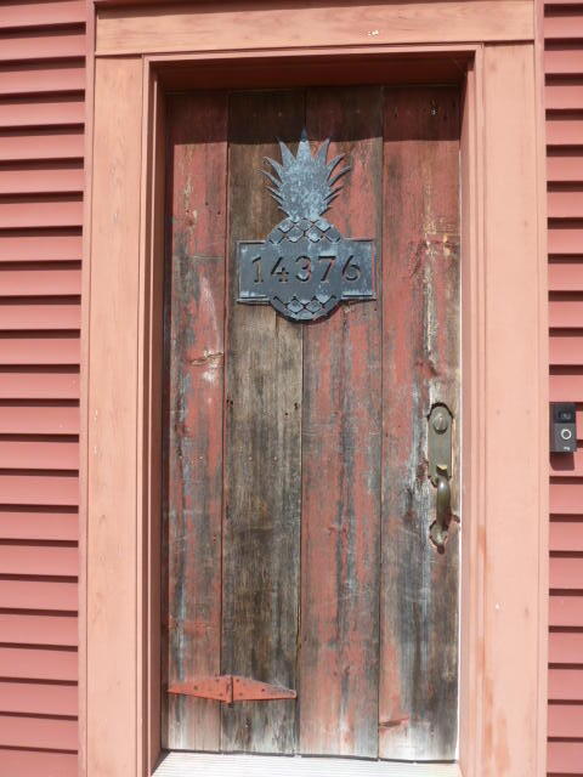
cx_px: 292
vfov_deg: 69.4
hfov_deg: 54.9
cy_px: 388
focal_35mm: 25
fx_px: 561
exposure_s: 1/400
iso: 80
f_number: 4
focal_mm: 4.1
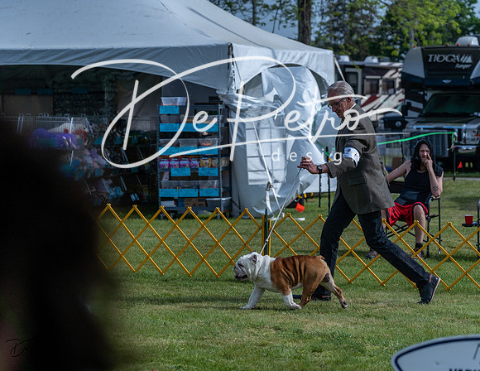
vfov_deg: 10.5
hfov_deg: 13.6
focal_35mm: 143
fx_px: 2009
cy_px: 186
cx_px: 240
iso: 125
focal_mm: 130
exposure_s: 1/1250
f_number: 5.6
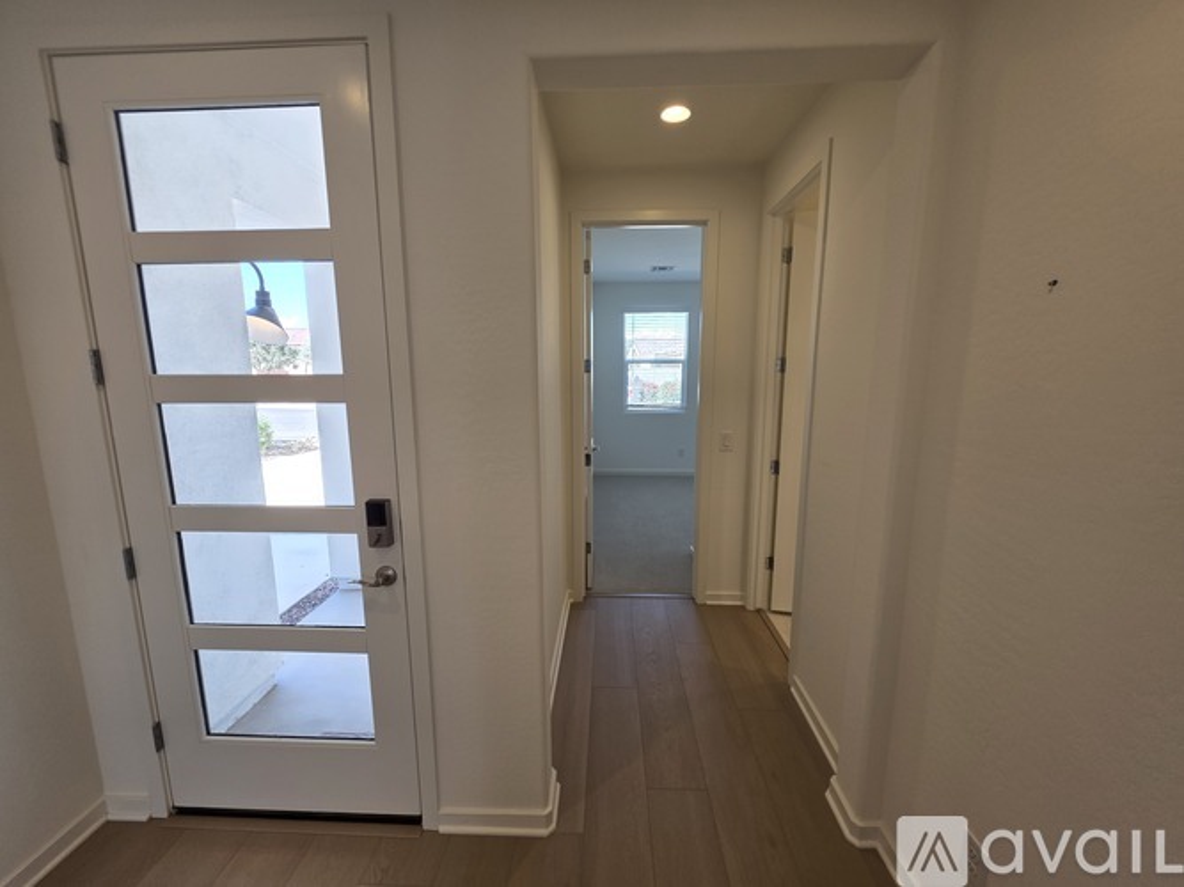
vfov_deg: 89.9
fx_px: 445
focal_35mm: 13
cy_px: 444
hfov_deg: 106.2
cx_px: 592
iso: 40
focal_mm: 2.2
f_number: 1.9
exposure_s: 1/120
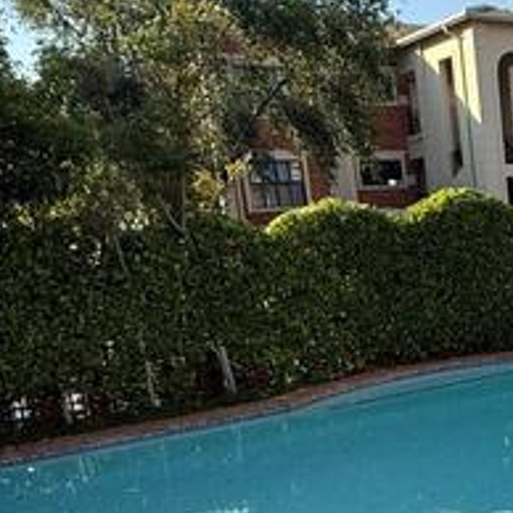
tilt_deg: -10.8
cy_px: 394
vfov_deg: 32.7
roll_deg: +3.4
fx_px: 855
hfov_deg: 29.3
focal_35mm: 51
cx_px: 598
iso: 50
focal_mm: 2.22
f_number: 2.2
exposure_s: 1/596
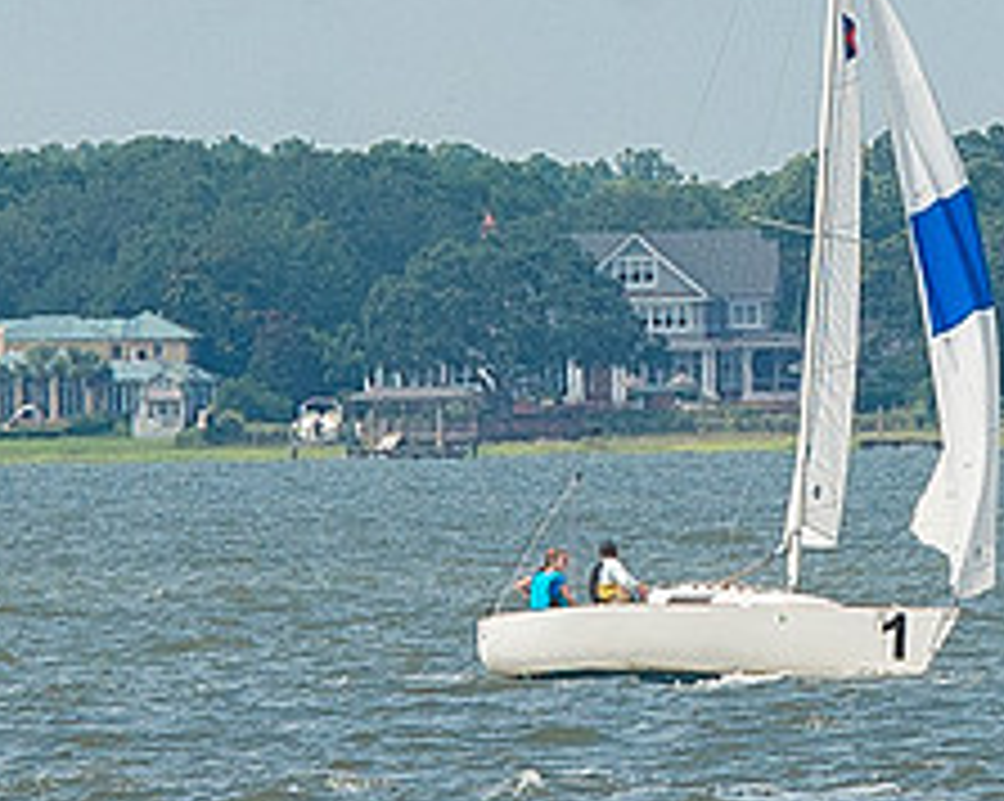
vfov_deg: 1.1
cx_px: 881
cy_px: 334
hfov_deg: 1.3
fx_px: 43078
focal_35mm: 1451
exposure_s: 1/1600
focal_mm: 200
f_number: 10
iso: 800
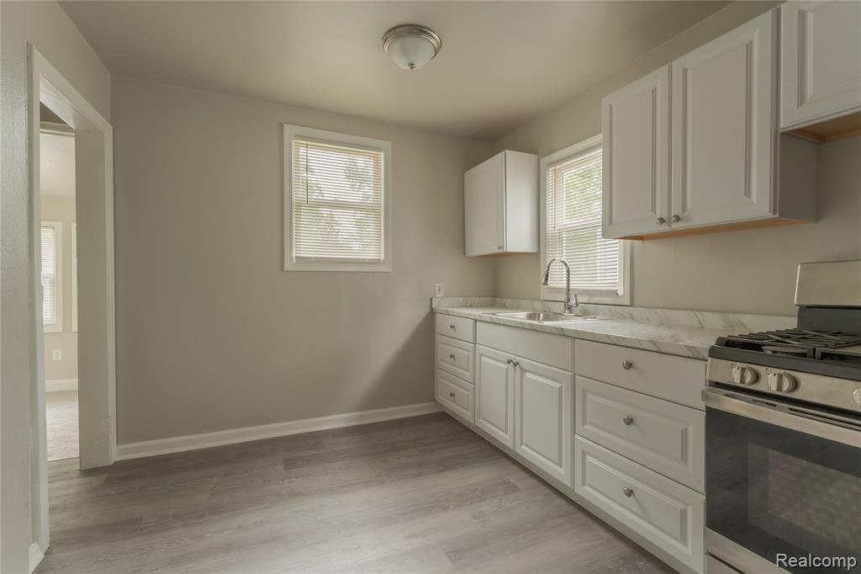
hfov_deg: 96.8
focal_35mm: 16
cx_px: 430
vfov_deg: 73.7
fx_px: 383
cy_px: 287
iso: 400
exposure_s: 1/250
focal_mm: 16
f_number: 16
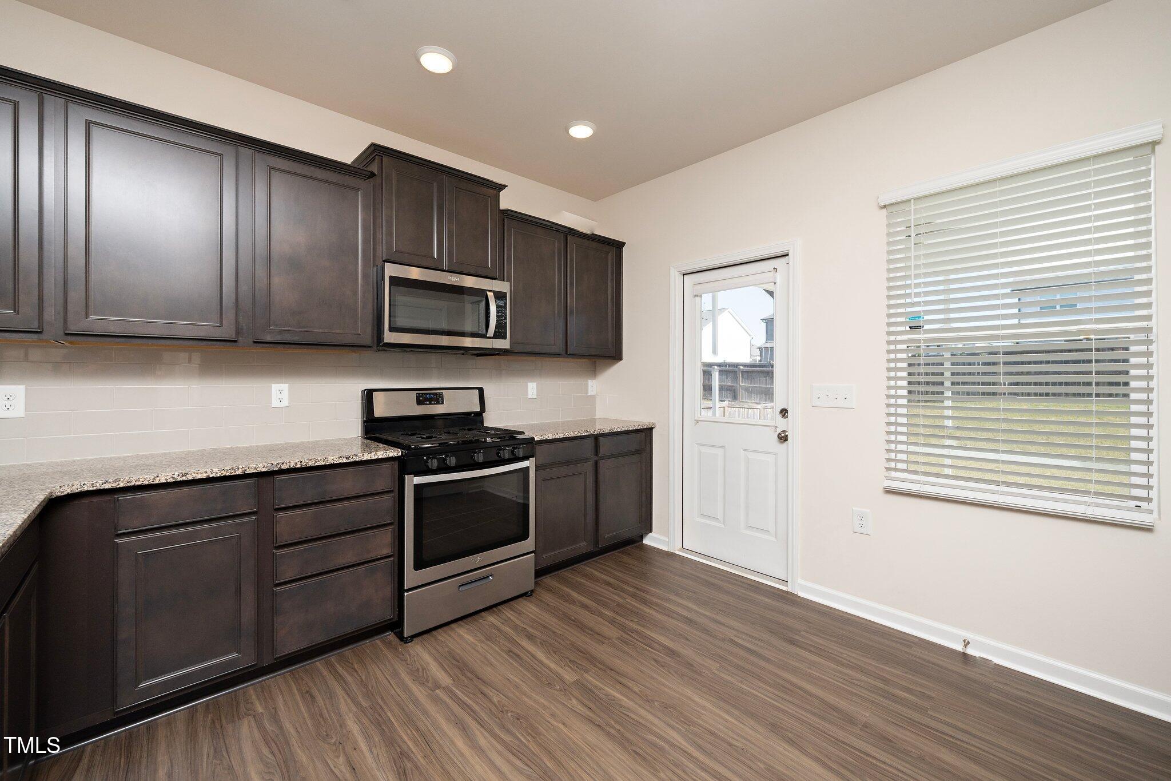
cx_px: 586
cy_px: 390
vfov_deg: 81.2
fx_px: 455
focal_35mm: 14
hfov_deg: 104.3
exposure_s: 1/160
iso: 640
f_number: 11
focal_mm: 14
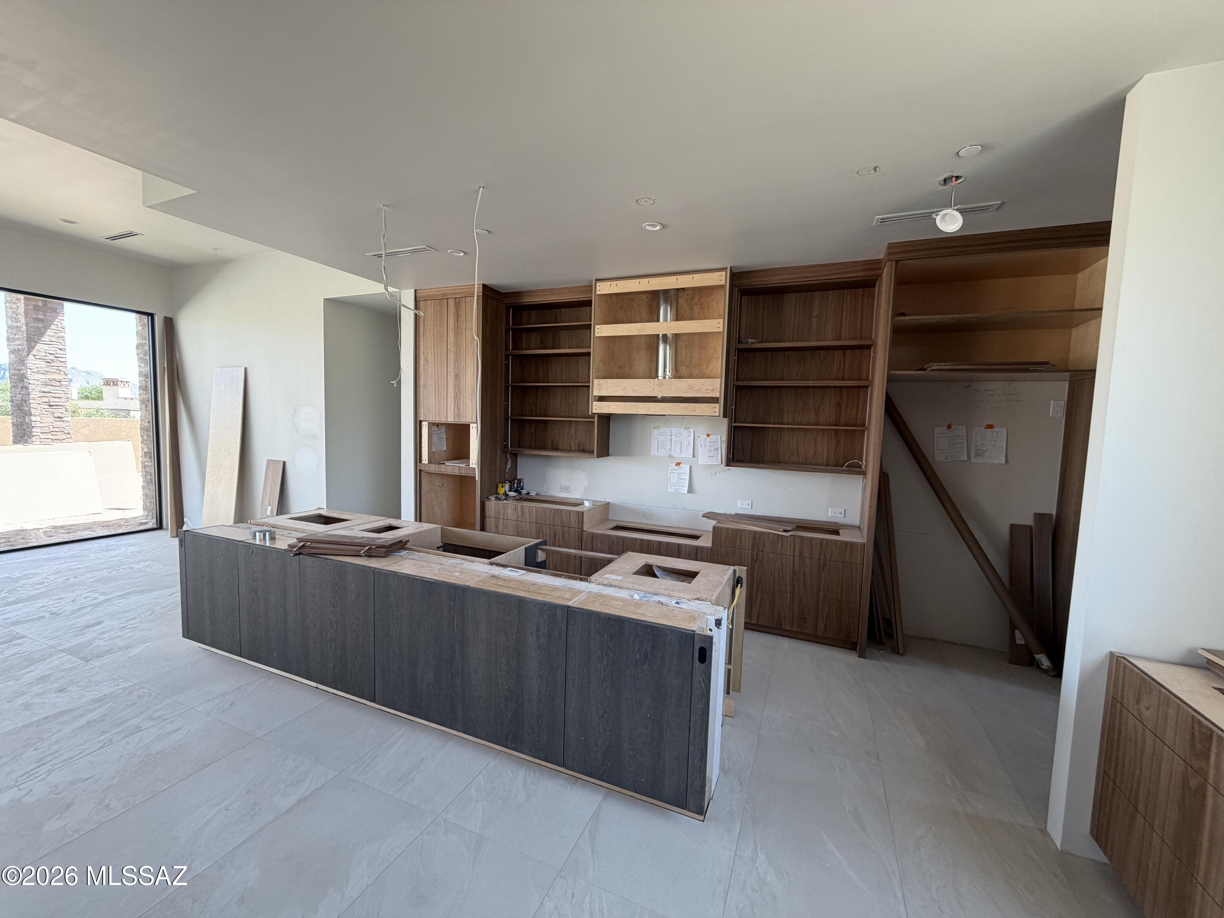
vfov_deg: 85.7
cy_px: 459
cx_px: 612
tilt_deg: -3.8
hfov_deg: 102.1
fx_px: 495
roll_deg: -0.9
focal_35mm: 14
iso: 160
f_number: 2.2
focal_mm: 2.22
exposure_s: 1/121
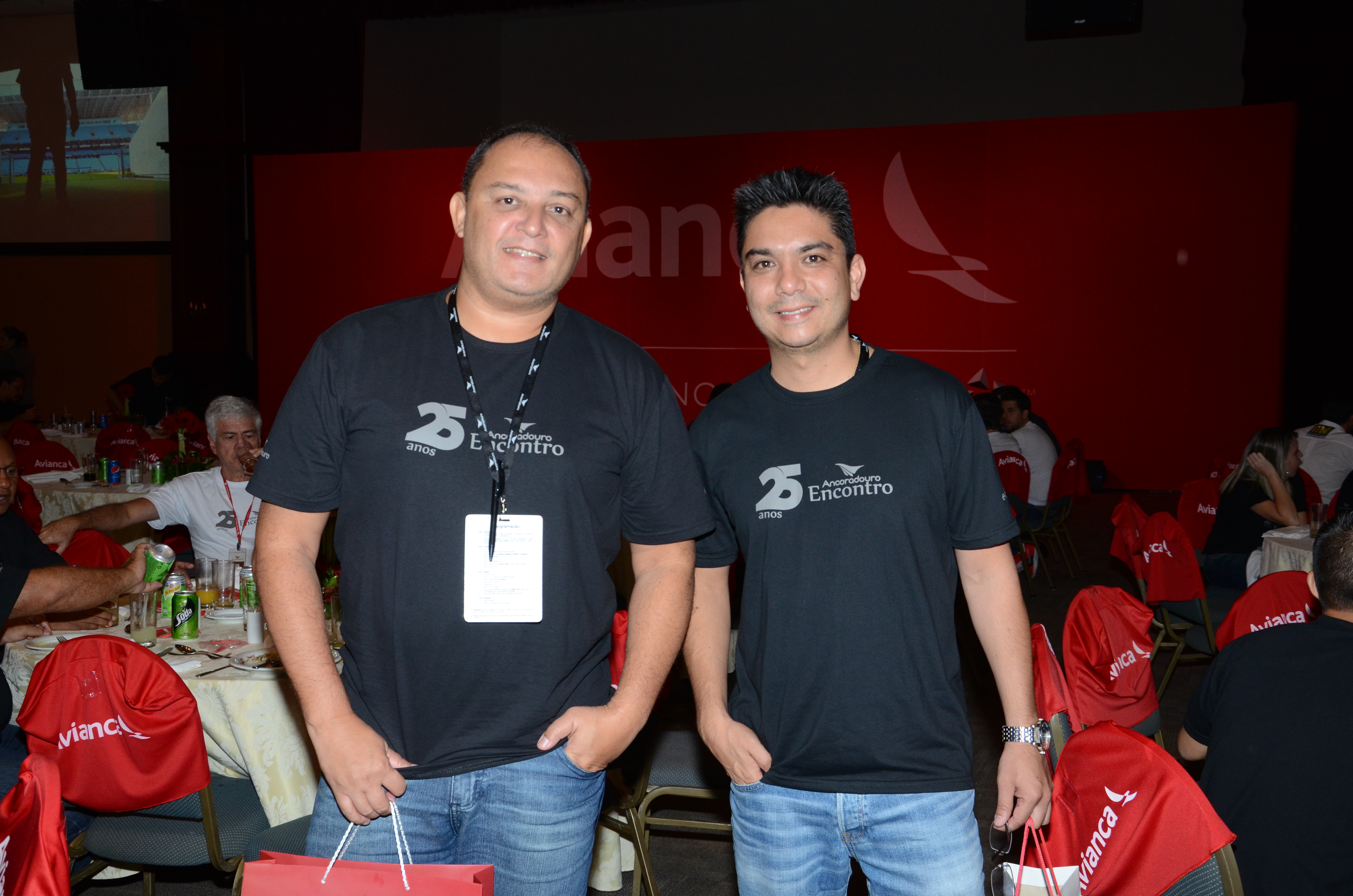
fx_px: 1463
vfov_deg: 34.1
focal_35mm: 39
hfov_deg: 49.6
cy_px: 448
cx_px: 676
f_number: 7.1
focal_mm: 26
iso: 800
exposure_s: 1/100
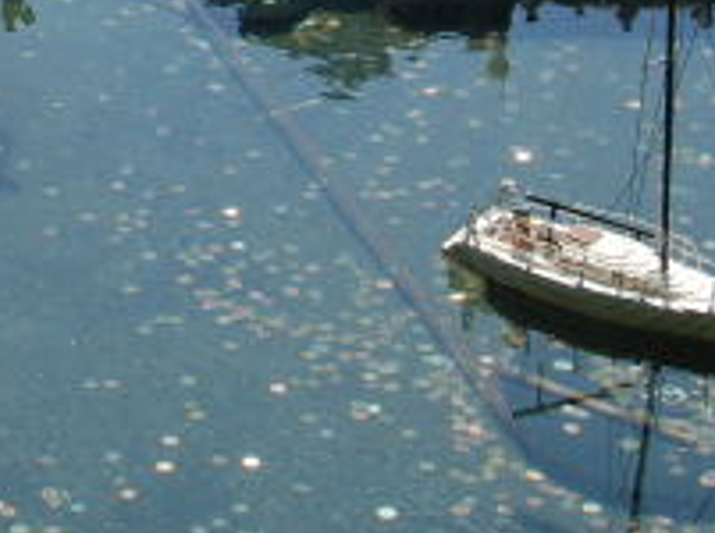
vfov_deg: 10.4
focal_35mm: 138
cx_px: -100
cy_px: -206
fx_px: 2845
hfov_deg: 14.0
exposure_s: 1/160
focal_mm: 30
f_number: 7.1
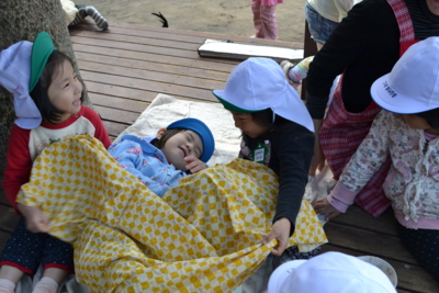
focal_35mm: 39
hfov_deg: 49.5
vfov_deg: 34.2
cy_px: 146
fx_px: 476
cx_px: 220
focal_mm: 26
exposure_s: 1/125
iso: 250
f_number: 5.6
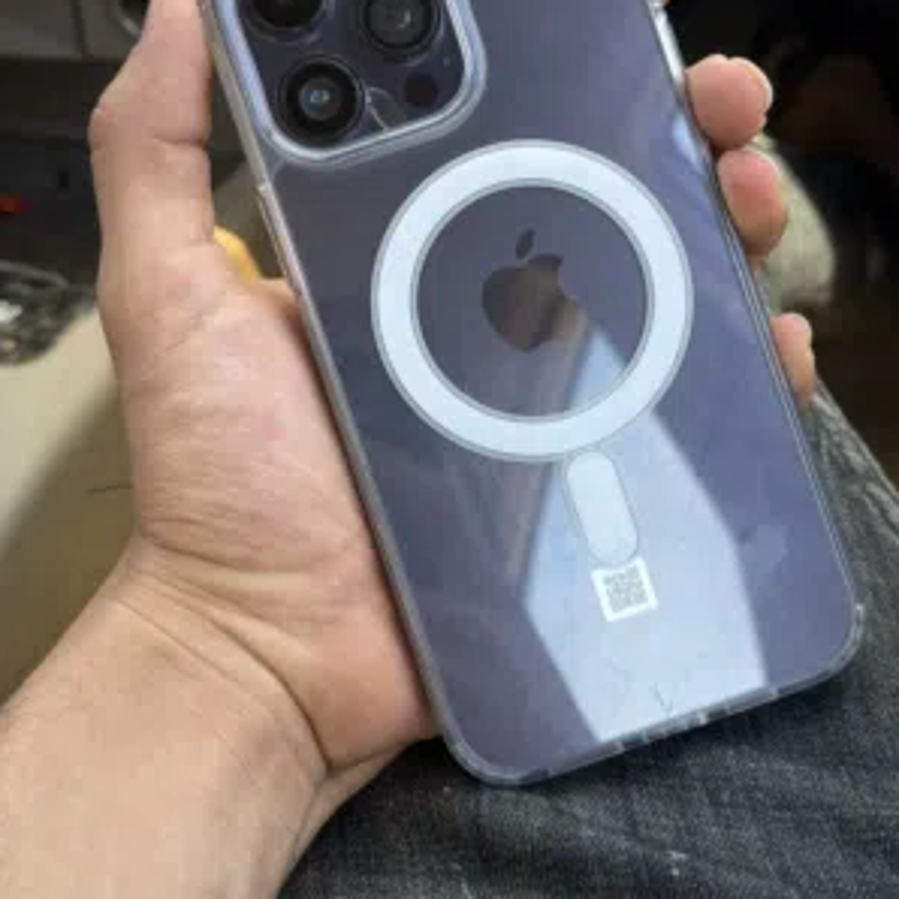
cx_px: 450
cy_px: 332
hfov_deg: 30.0
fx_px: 1675
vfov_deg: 29.9
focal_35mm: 57
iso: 64
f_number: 1.78
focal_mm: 6.76
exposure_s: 1/373
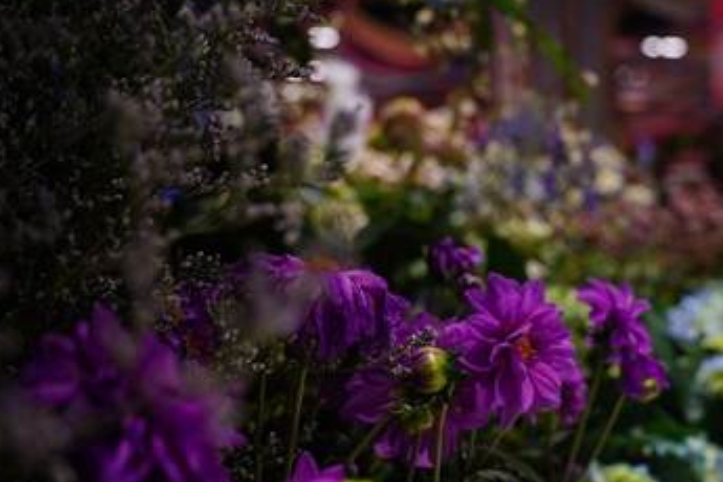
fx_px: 783
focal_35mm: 39
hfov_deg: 48.6
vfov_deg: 34.0
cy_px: 312
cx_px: 488
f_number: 2.8
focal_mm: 28
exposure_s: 1/60
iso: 200
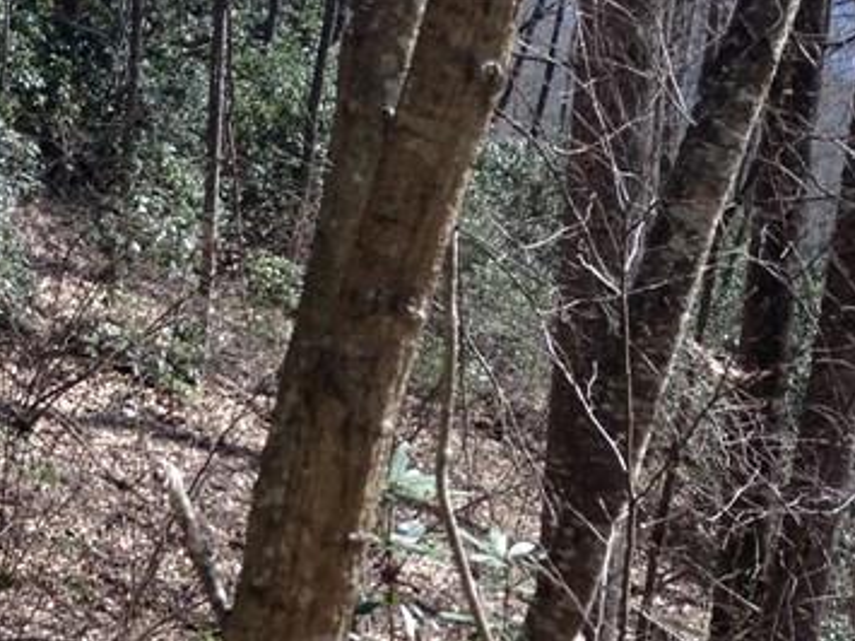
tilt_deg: -20.7
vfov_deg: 13.9
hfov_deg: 19.2
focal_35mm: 101
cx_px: 128
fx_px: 2494
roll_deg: -2.7
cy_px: 913
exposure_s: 1/511
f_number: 2.4
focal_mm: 4.28
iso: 50
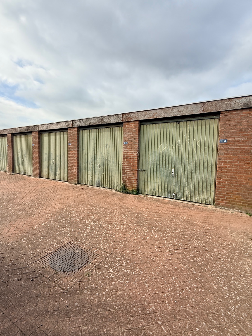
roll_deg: -1.3
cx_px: 104
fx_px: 184
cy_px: 165
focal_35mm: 19
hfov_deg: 68.2
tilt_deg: -4.4
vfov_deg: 84.7
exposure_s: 1/1961
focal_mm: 2.22
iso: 64
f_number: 2.2
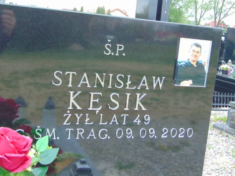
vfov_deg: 29.1
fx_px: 339
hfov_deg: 38.2
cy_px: 88
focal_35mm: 50
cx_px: 118
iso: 80
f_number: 3.5
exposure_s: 1/125
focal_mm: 9
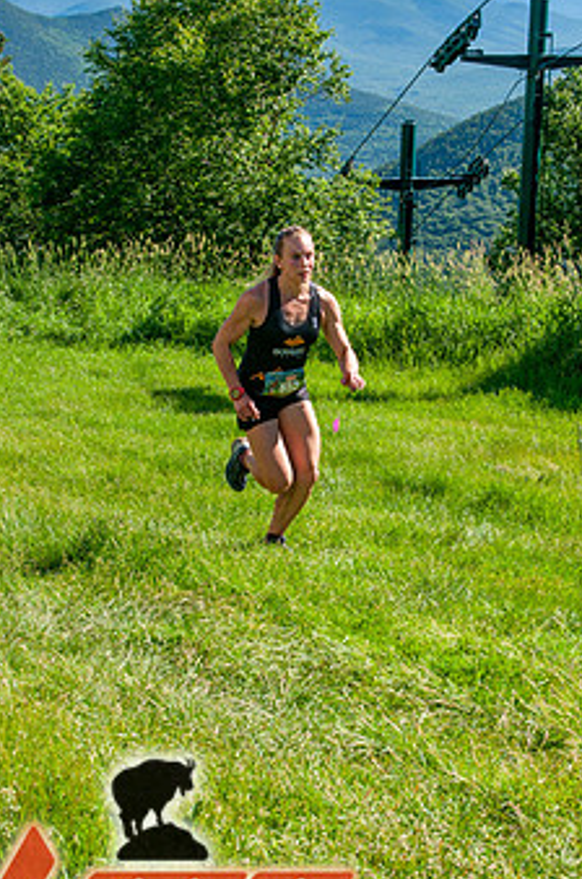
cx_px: 310
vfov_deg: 29.7
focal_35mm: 68
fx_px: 1656
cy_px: 463
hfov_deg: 19.9
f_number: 8
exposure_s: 1/400
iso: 200
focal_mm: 34
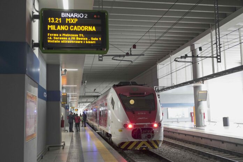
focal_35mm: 40
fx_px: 270
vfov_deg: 33.4
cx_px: 122
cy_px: 81
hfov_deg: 48.5
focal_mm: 40
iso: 1600
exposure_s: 1/100
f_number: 3.2
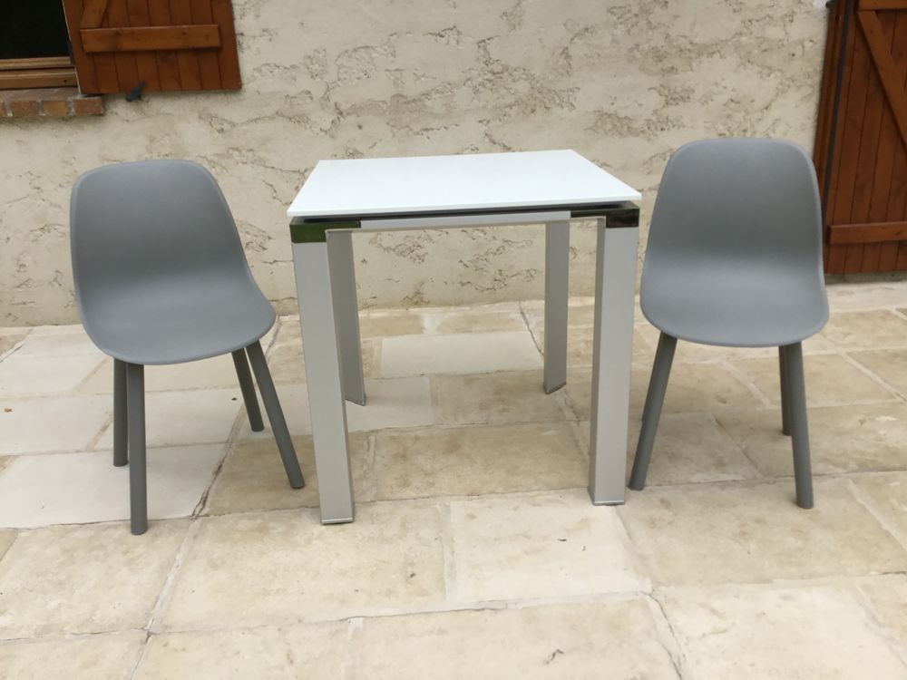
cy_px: 340
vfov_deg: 45.4
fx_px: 812
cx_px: 454
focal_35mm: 31
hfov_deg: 58.4
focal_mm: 3.3
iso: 25
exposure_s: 1/1101
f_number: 2.4
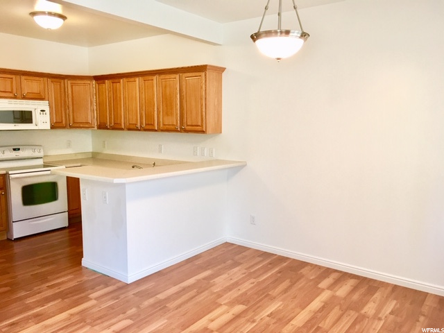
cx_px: 222
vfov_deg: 48.2
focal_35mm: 29
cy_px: 166
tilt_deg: -8.0
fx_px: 372
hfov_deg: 61.7
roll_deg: +0.1
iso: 80
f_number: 2.2
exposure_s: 1/30
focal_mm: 4.15
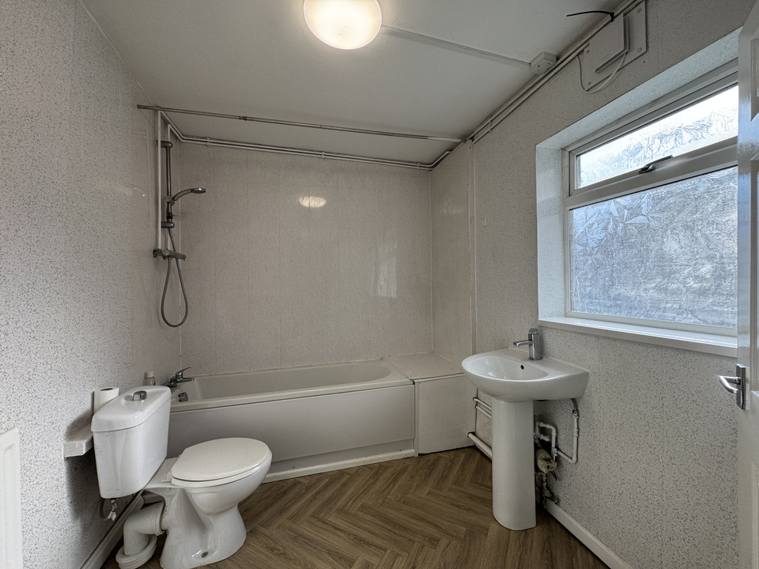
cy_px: 284
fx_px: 307
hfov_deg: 102.1
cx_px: 380
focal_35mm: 14
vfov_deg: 85.7
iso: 80
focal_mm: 2.22
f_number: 2.2
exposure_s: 1/100
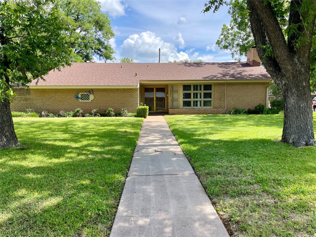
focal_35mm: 26
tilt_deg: -4.6
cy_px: 118
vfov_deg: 53.1
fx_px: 237
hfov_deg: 67.3
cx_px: 158
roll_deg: -0.1
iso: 32
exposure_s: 1/1087
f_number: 1.6
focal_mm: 5.1
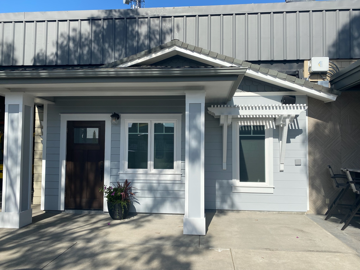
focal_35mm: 26
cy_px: 135
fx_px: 270
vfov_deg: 53.1
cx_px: 180
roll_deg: -0.5
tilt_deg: +3.8
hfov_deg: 67.3
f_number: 1.8
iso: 32
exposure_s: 1/3300
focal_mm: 4.25
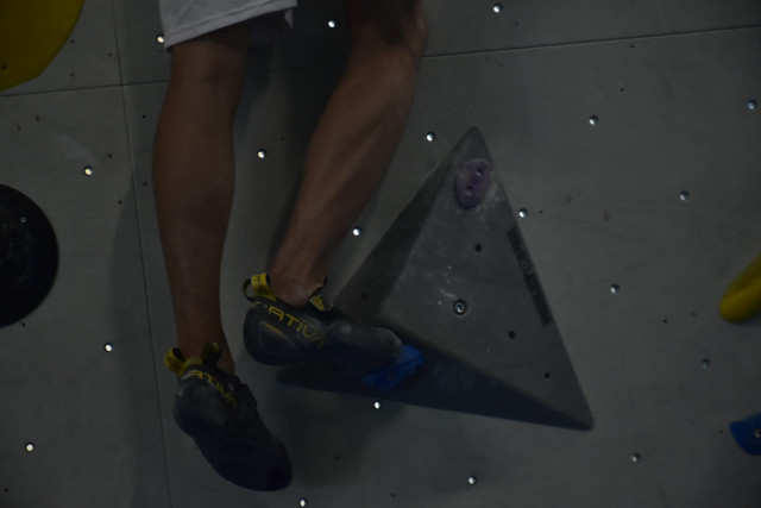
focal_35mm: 112
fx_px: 2379
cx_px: 380
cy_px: 254
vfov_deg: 12.2
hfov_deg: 18.2
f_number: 5
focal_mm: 75
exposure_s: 1/250
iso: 1000
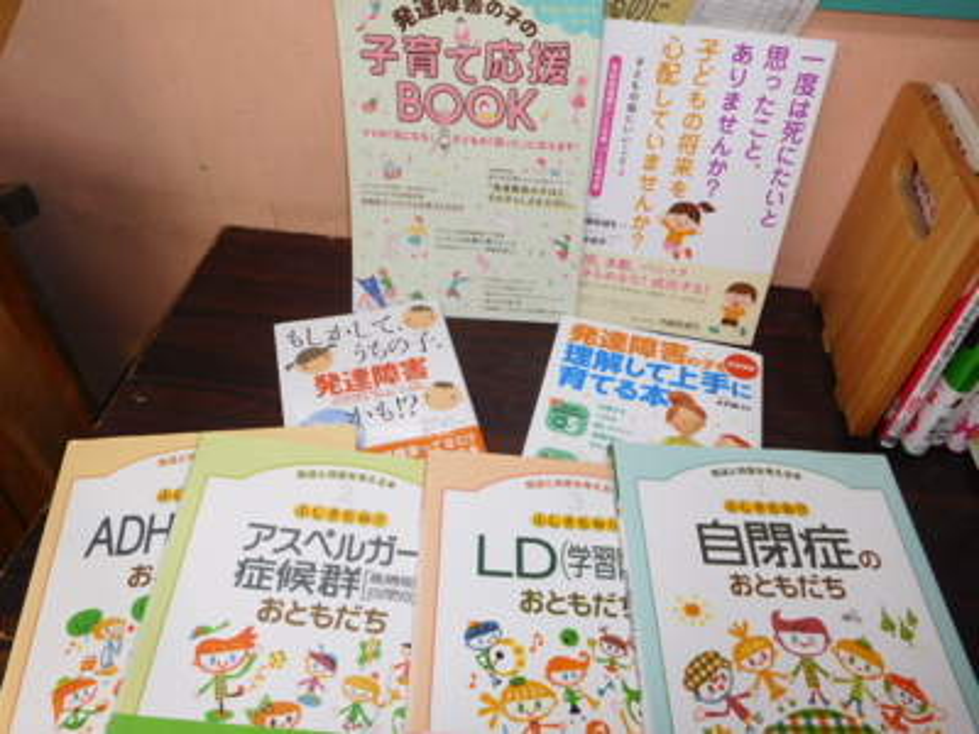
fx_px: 707
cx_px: 490
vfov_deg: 54.9
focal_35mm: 25
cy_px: 367
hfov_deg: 69.4
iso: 180
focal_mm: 4.5
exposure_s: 1/30
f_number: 3.4
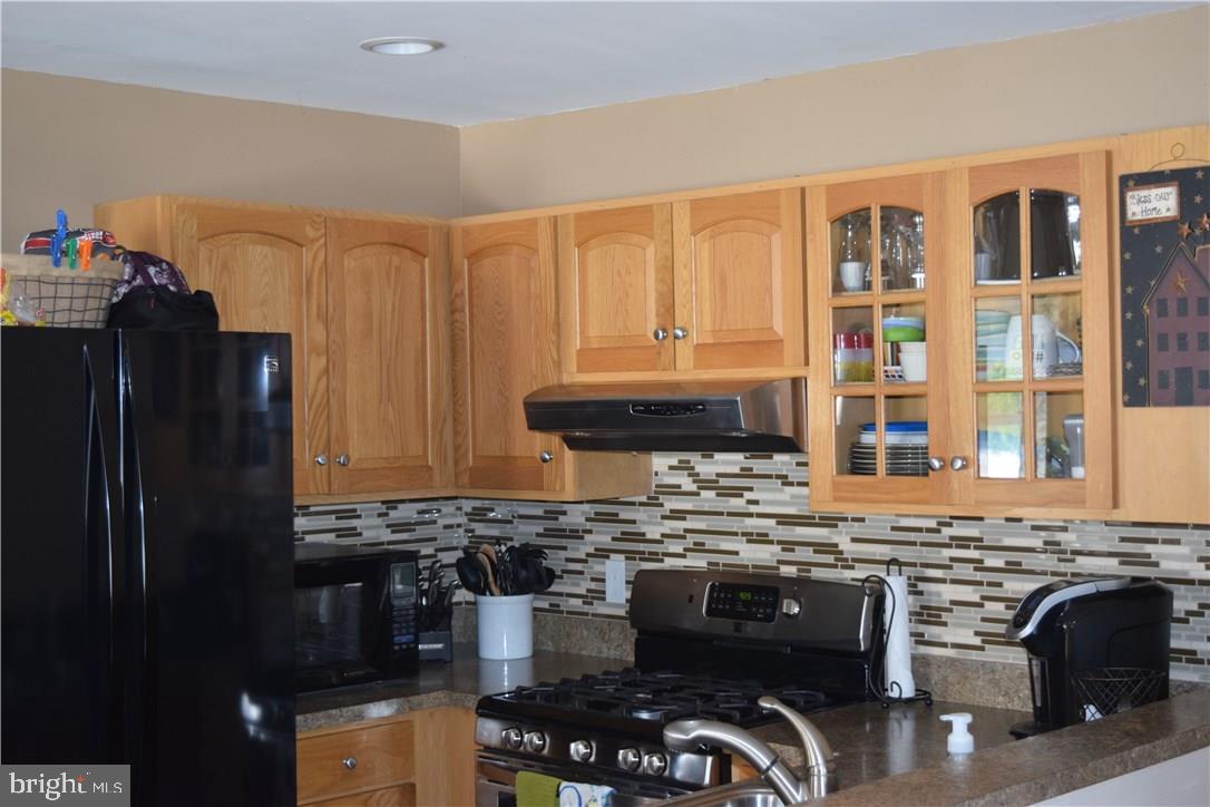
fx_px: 1815
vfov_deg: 25.1
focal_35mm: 54
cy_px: 404
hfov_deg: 36.9
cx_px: 605
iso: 900
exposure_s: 1/60
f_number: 4.8
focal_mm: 36
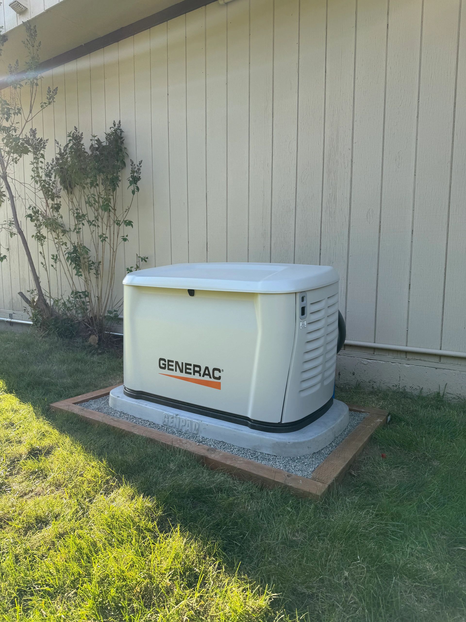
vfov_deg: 71.6
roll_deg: +0.3
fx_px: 431
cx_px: 233
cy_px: 311
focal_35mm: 24
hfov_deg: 56.8
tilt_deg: -7.3
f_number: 1.78
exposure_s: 1/607
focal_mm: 6.76
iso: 80
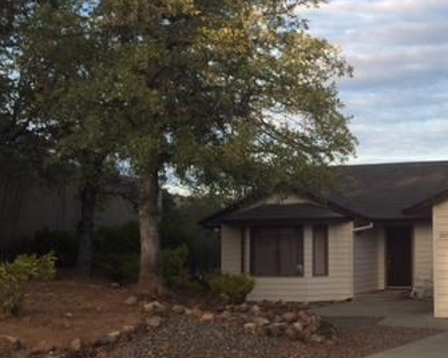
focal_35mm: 54
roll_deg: +0.9
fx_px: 716
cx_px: 416
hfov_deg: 32.7
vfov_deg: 28.1
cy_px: 187
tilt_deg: +2.8
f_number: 2.2
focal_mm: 4.15
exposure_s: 1/557
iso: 32
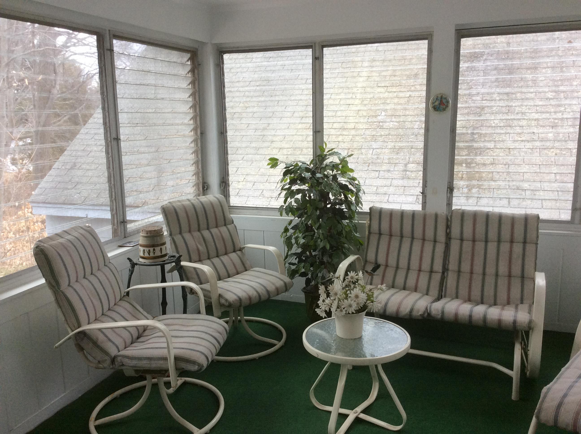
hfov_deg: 56.9
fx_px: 536
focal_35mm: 32
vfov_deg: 44.1
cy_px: 217
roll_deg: +0.7
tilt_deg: -11.7
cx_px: 290
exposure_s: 1/120
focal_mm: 3.3
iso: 64
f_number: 2.4
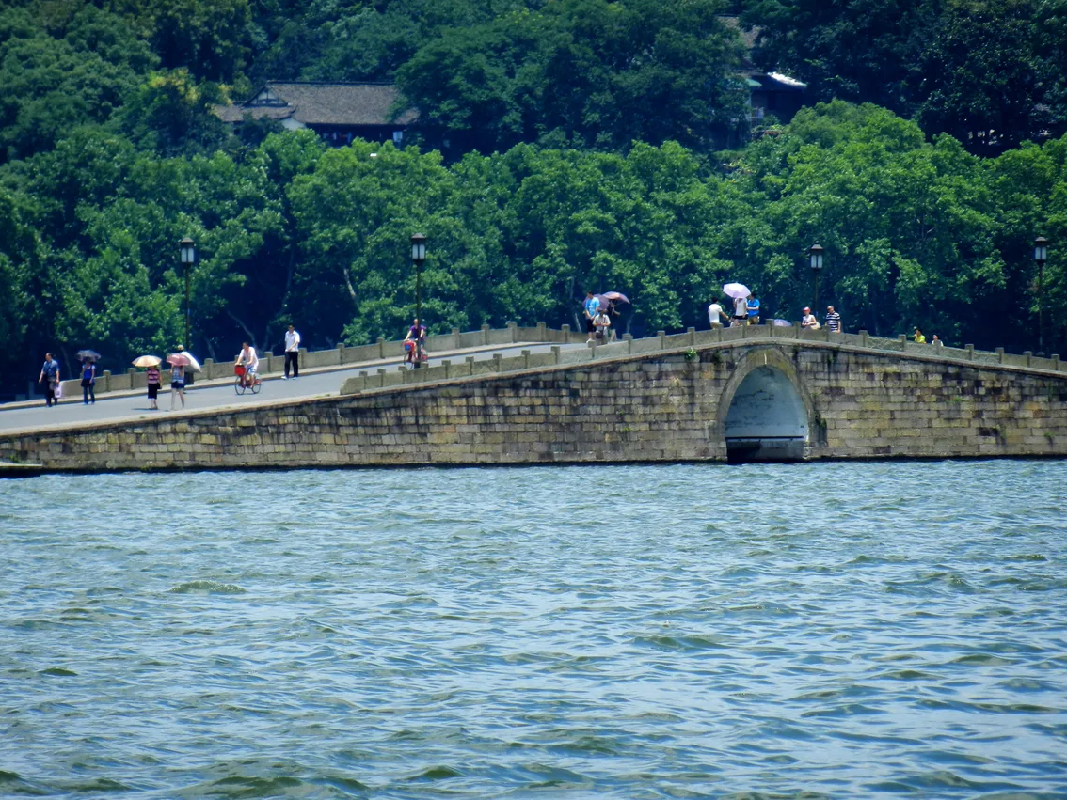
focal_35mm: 476
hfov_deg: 4.2
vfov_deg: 3.1
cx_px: 526
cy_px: 411
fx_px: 14675
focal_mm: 81
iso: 160
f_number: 5.9
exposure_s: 1/400
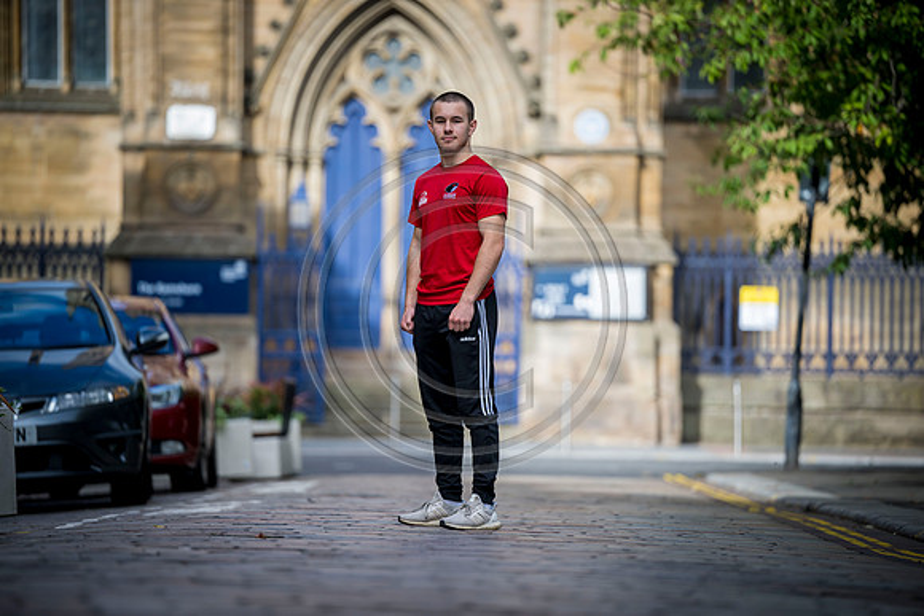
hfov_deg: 10.3
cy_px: 308
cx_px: 462
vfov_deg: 6.9
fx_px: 5134
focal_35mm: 200
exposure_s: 1/640
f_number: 2.8
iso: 125
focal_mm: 200
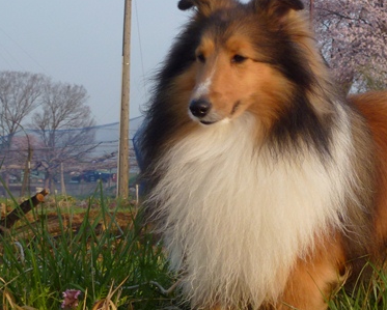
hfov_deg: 21.7
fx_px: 997
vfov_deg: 17.7
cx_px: 304
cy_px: 140
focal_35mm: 87
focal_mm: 9.4
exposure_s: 1/320
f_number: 4.3
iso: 100
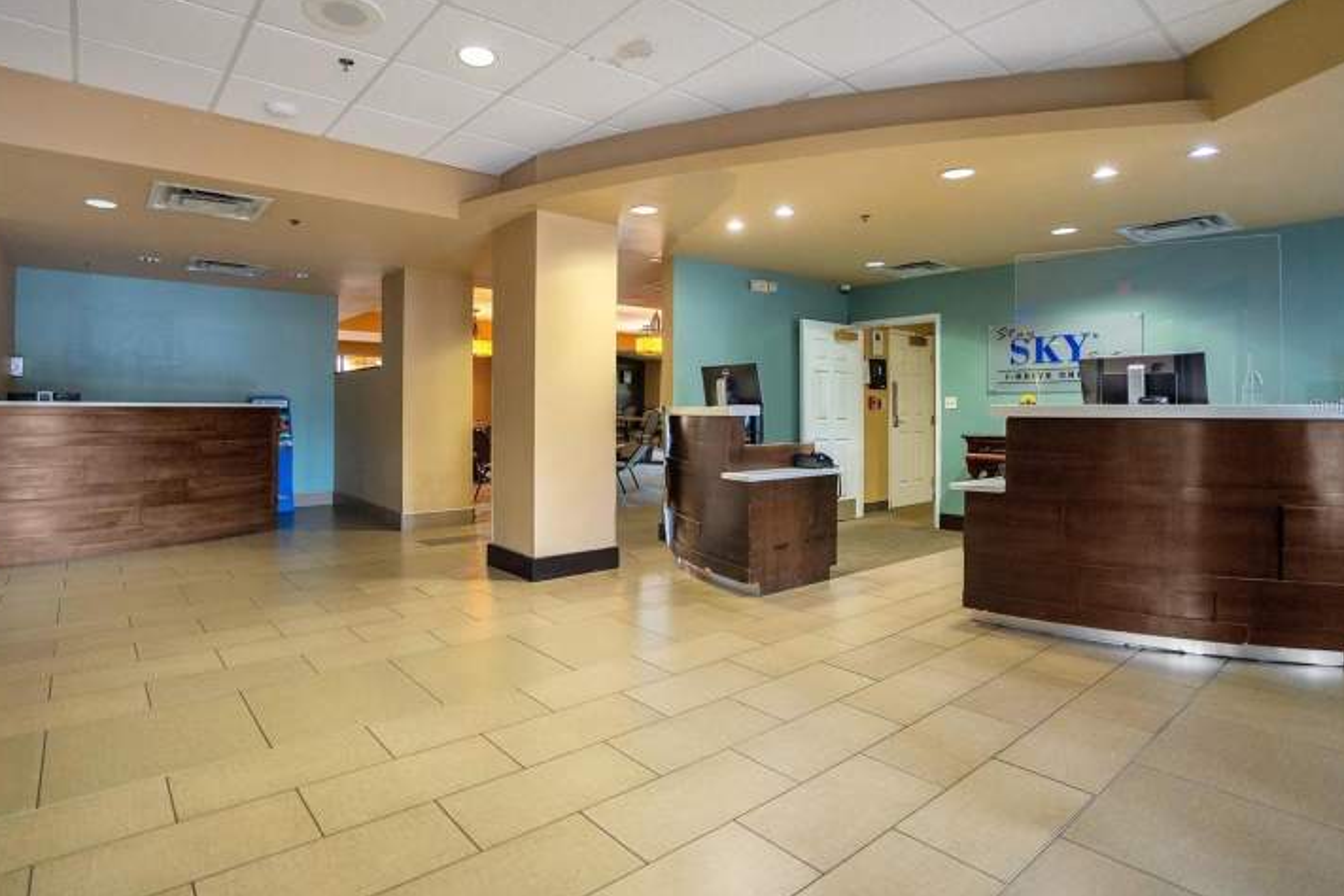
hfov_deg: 90.0
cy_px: 405
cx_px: 643
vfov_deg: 67.2
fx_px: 672
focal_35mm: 18
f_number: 2.8
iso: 3200
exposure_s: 1/160
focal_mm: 16
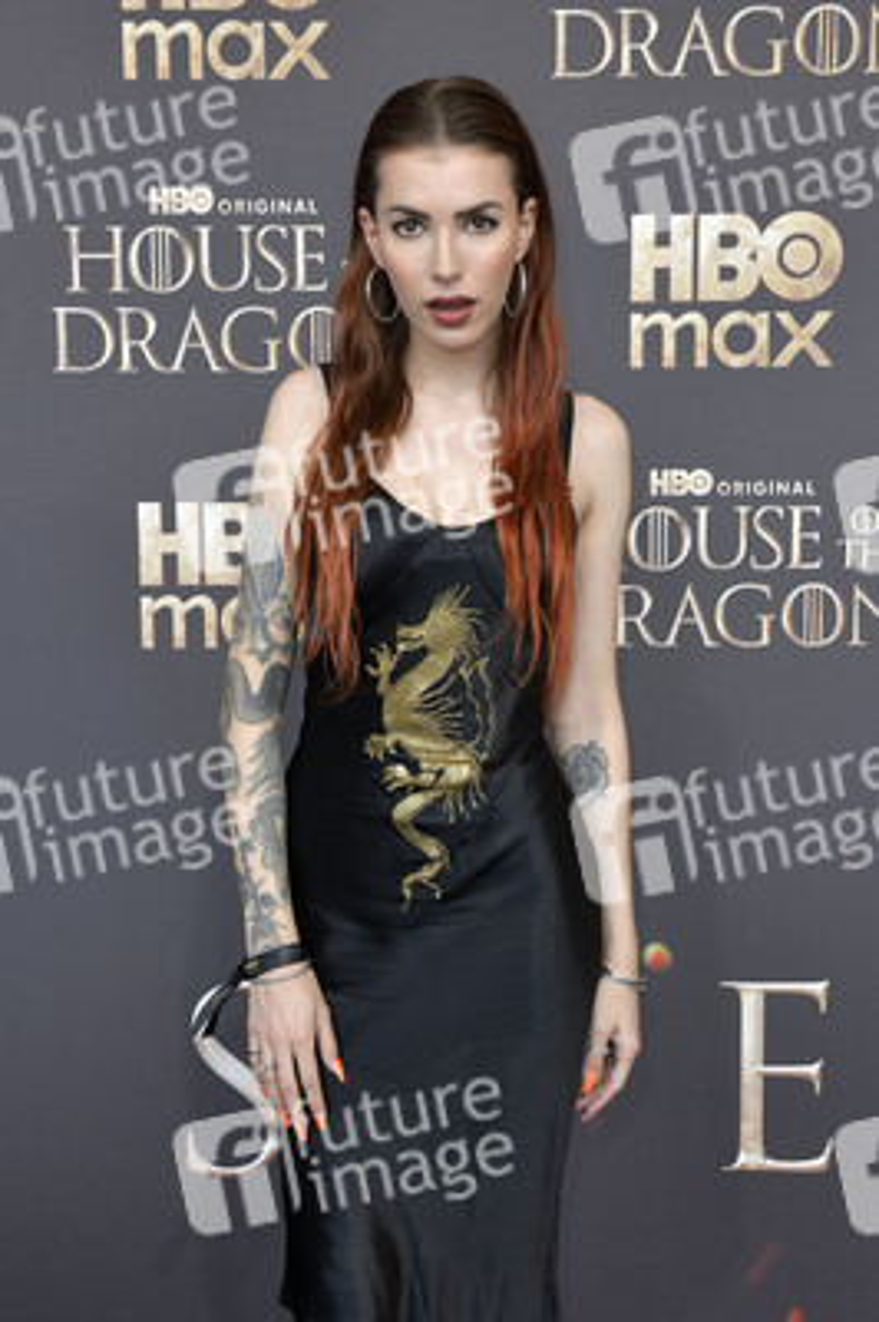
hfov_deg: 33.3
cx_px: 440
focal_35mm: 40
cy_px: 661
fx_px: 1467
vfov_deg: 48.5
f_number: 6.3
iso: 400
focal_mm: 40
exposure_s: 1/250
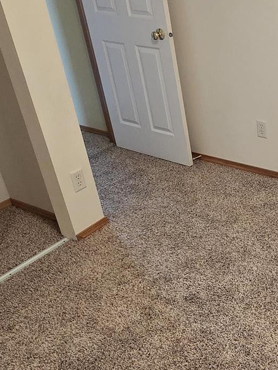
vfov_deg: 42.9
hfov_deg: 29.7
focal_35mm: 44
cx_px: 304
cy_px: 205
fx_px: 471
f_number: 2.2
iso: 200
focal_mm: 2.2
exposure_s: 1/60
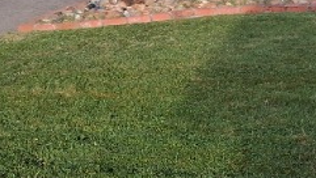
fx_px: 788
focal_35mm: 94
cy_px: 85
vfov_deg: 12.9
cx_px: 243
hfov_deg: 22.4
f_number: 1.8
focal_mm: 3.98
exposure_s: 1/163
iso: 25
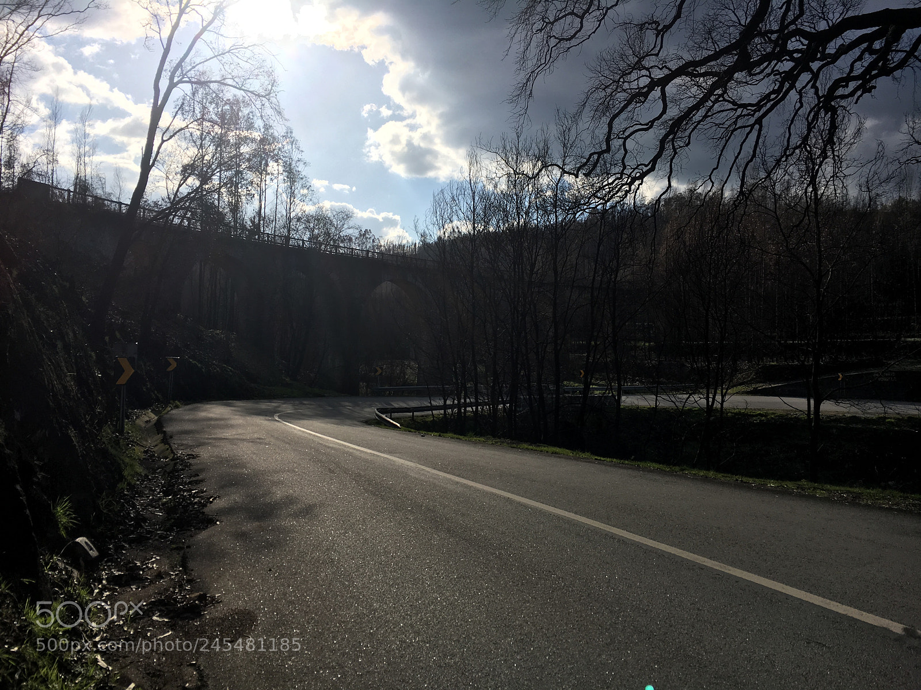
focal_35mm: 29
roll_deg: -1.0
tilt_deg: -0.8
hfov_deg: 61.7
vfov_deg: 48.2
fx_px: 772
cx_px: 460
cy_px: 345
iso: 25
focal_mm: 4.15
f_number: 2.2
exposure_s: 1/3497
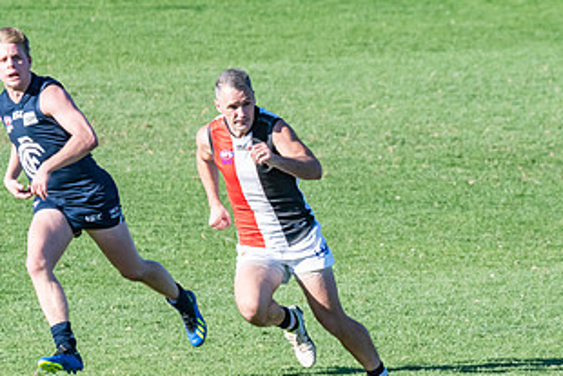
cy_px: 266
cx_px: 451
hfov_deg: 1.8
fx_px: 17930
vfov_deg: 1.2
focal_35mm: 1146
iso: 800
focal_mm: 400
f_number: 10
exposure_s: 1/1250
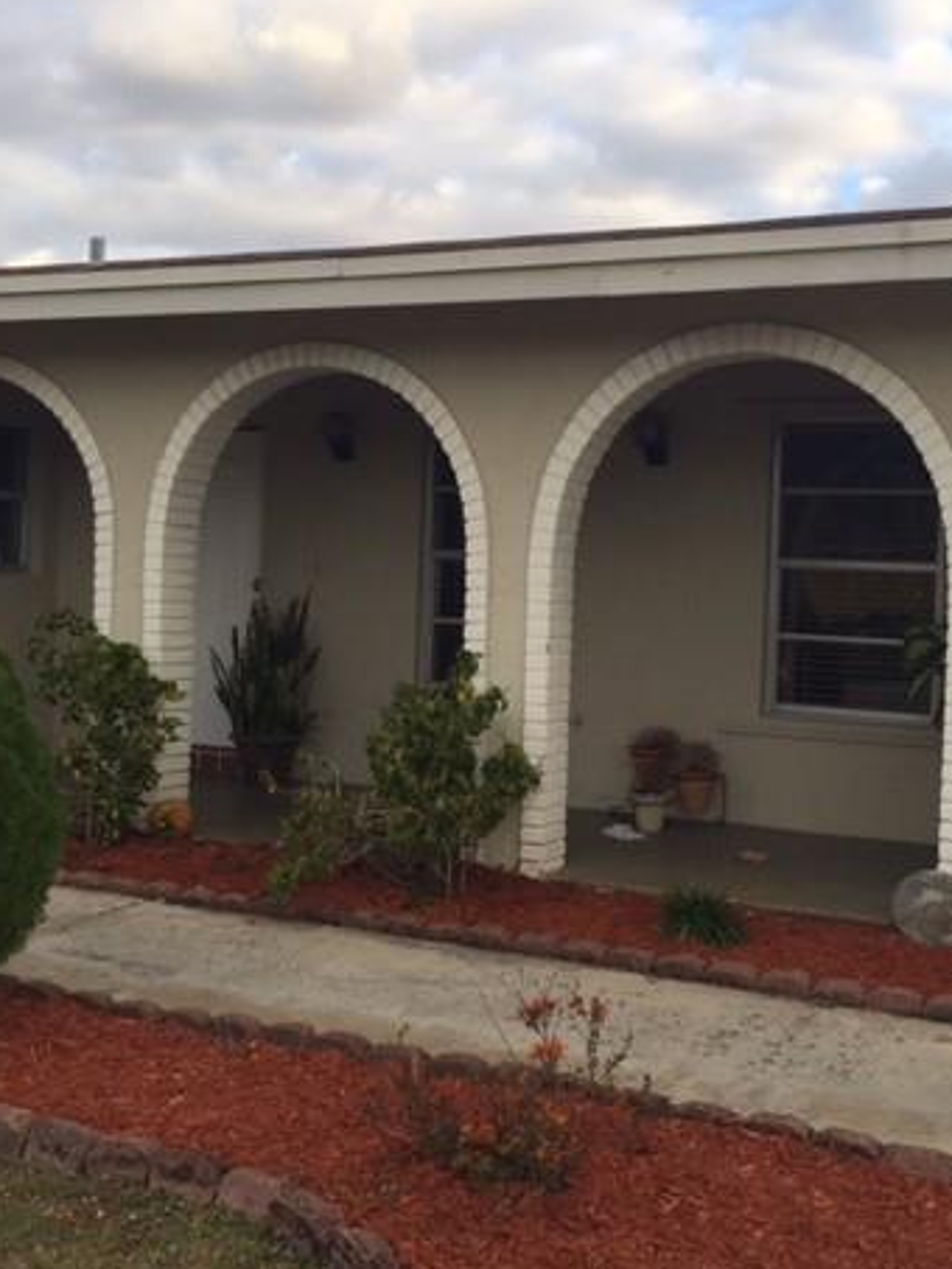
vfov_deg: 45.8
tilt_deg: +0.4
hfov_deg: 34.9
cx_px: 613
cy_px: 613
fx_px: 1503
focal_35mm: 41
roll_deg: -4.4
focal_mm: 4.15
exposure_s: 1/430
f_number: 2.2
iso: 32
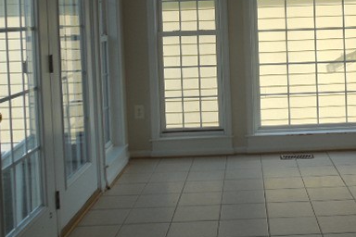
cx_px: 256
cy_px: 25
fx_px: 583
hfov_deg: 33.4
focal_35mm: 59
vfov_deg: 22.5
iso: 125
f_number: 3.4
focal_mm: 6.1
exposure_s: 1/160
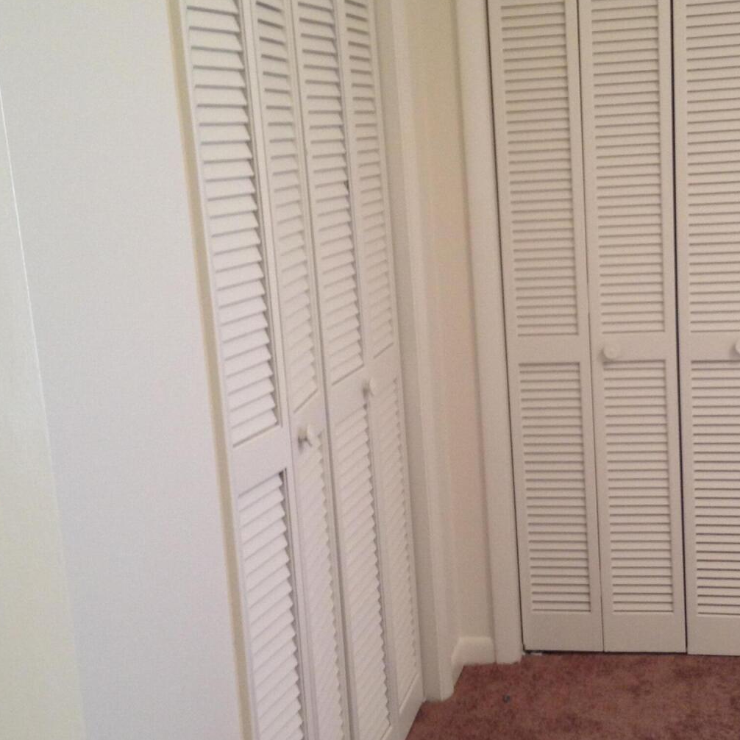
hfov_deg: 29.3
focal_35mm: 58
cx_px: 497
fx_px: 1403
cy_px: 433
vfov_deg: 29.5
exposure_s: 1/20
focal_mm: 4.12
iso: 100
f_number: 2.4
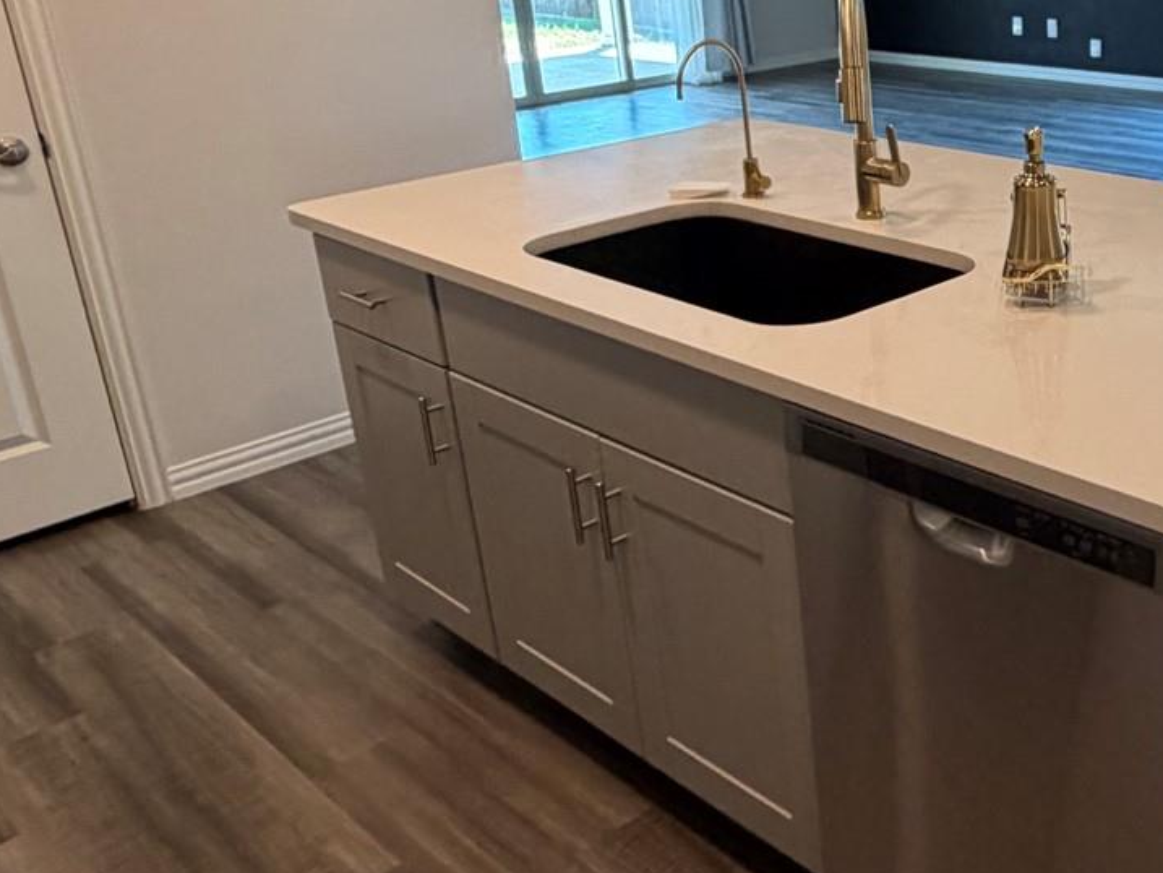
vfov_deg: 35.6
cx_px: 1080
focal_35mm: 40
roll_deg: +0.0
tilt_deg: -18.0
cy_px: 284
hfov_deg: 42.3
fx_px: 1344
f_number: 2.2
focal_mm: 2.22
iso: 320
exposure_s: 1/120
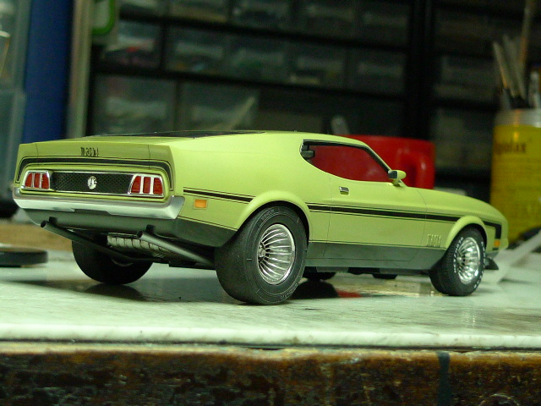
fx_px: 985
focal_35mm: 63
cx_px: 270
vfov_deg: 23.3
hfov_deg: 30.7
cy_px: 203
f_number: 2.3
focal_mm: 7.4
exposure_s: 1/50
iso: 320
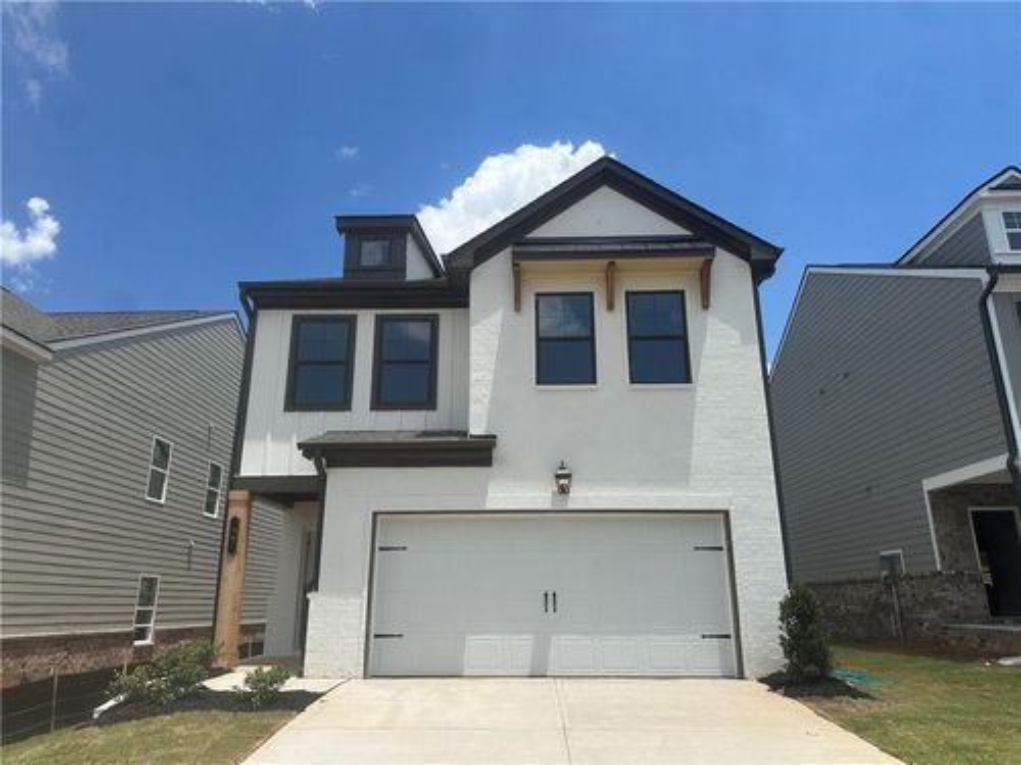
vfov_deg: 56.8
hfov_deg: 71.6
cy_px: 382
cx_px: 510
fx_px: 708
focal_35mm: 24
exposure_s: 1/6623
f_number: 1.78
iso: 80
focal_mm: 6.86
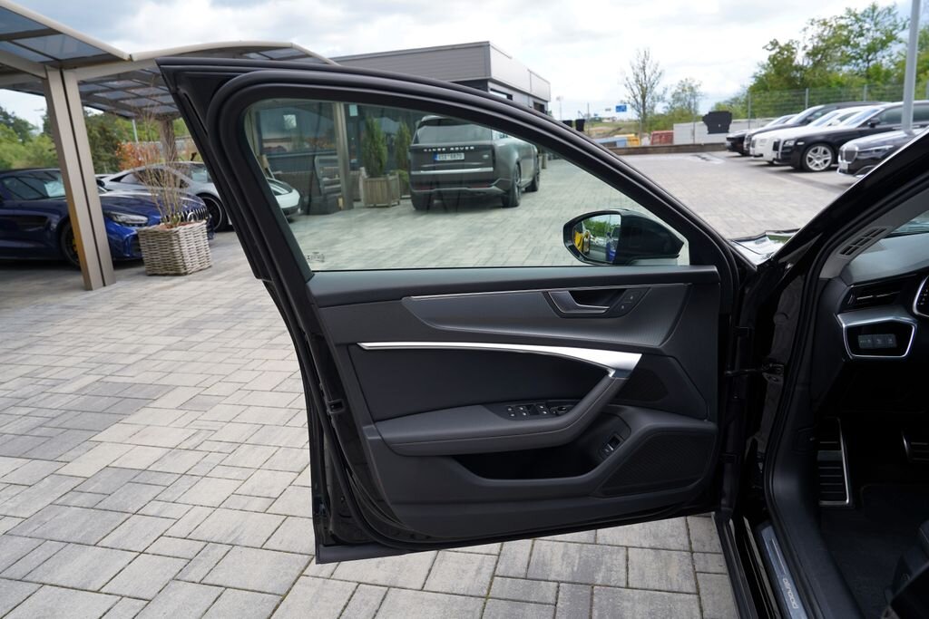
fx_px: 619
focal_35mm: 24
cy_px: 310
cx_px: 464
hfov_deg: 73.7
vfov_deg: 53.1
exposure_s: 1/125
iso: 100
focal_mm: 24
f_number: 5.6
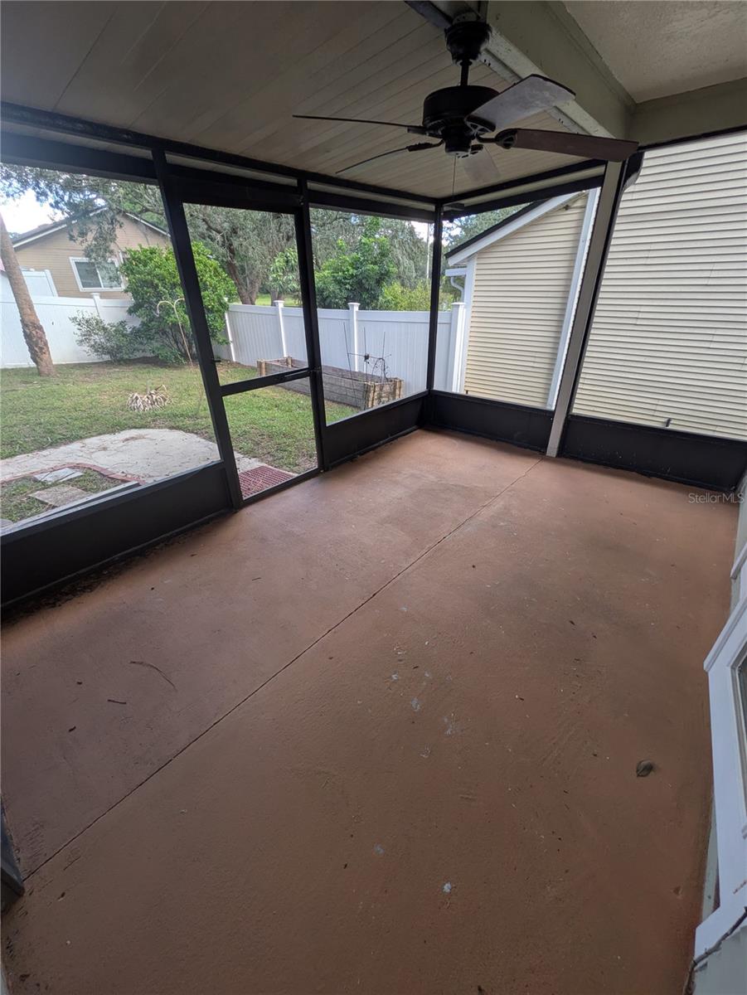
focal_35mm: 14
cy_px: 498
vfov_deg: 102.0
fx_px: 403
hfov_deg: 85.7
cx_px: 374
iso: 37
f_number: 2.2
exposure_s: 1/60
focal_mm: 1.83
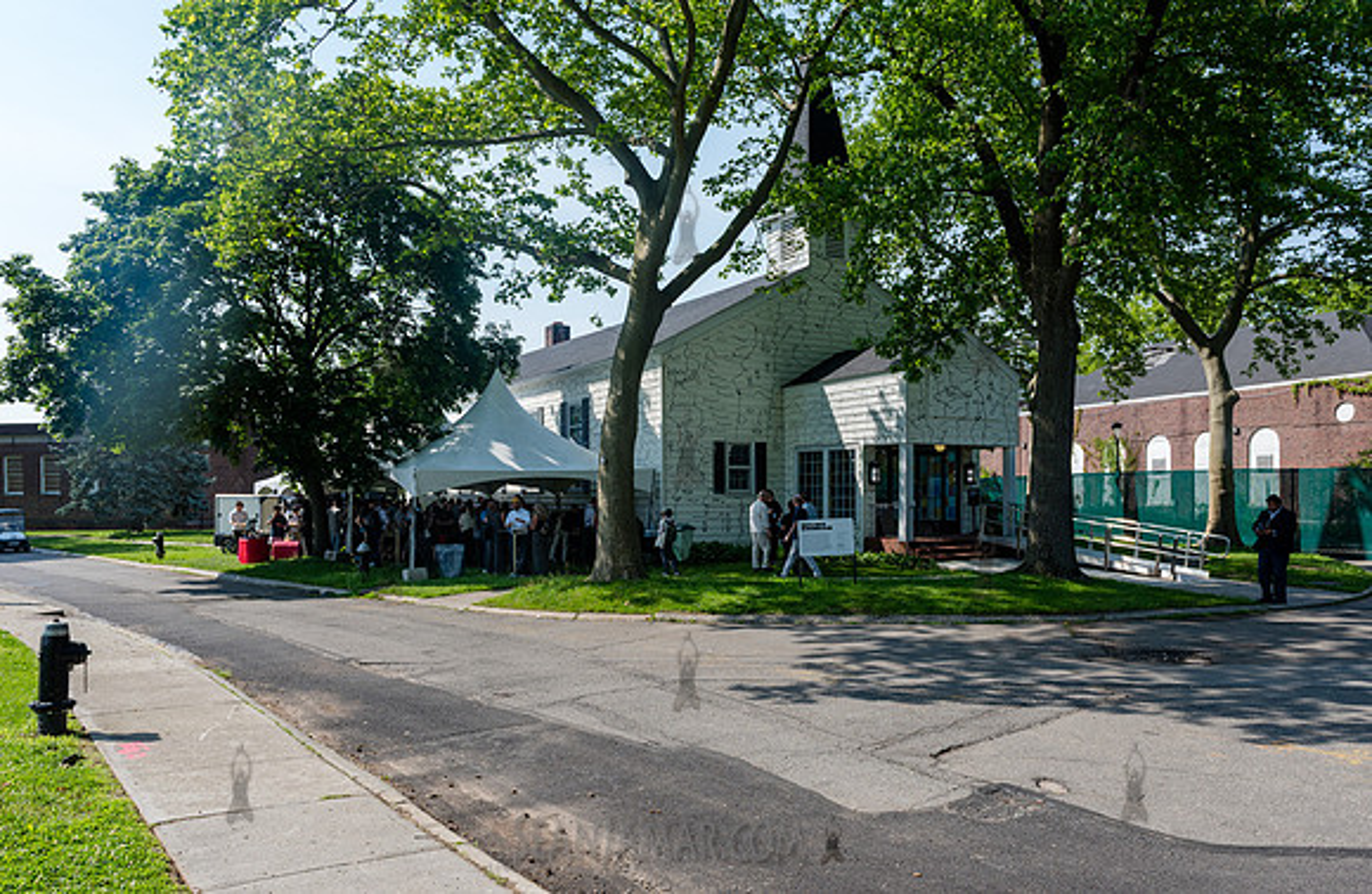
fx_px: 988
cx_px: 737
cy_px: 492
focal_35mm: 26
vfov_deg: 48.6
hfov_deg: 69.4
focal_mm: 24
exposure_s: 1/320
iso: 200
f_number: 7.1
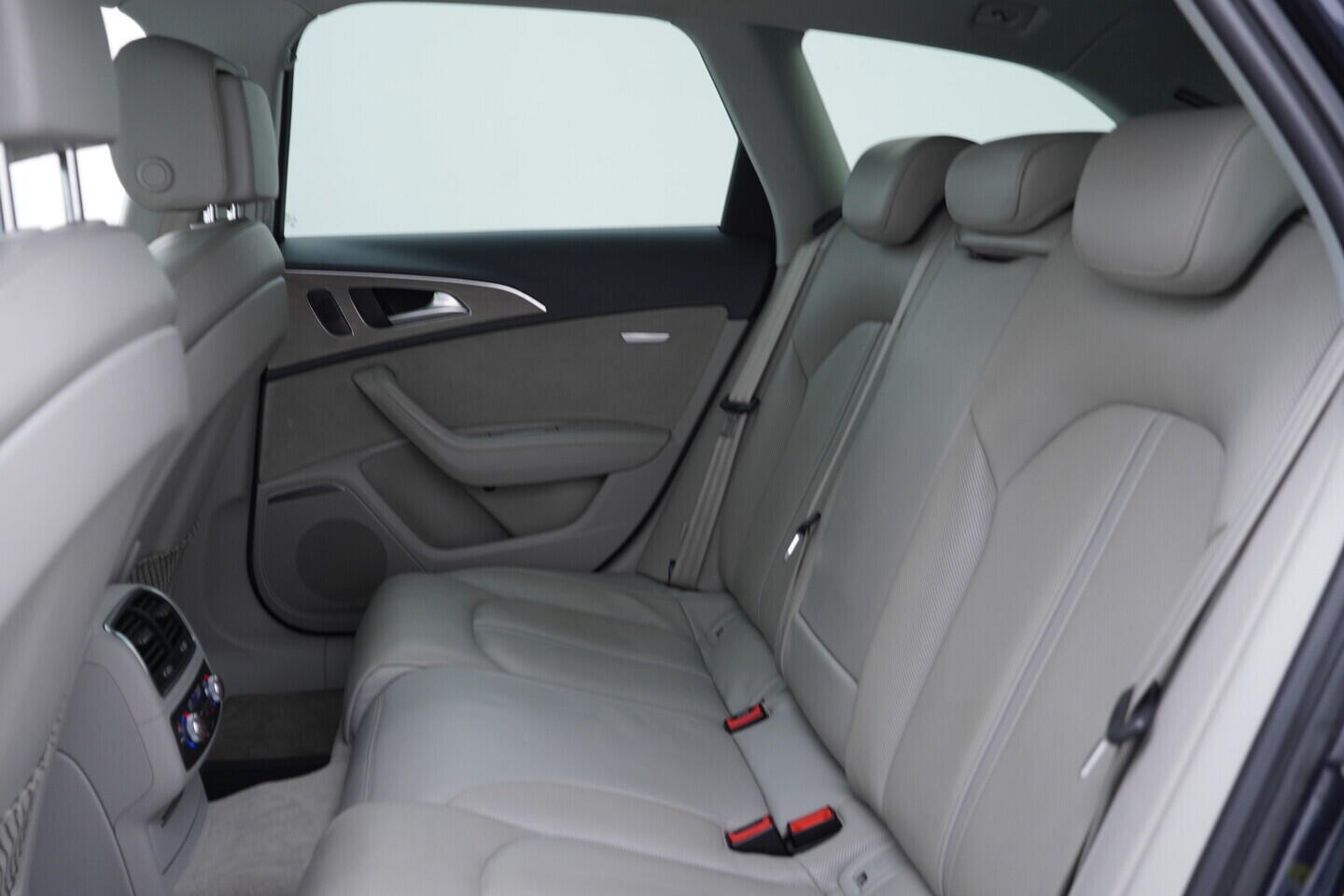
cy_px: 448
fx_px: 1344
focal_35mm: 36
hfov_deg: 53.1
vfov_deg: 36.9
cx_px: 672
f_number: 2.8
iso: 200
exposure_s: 1/40
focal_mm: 24
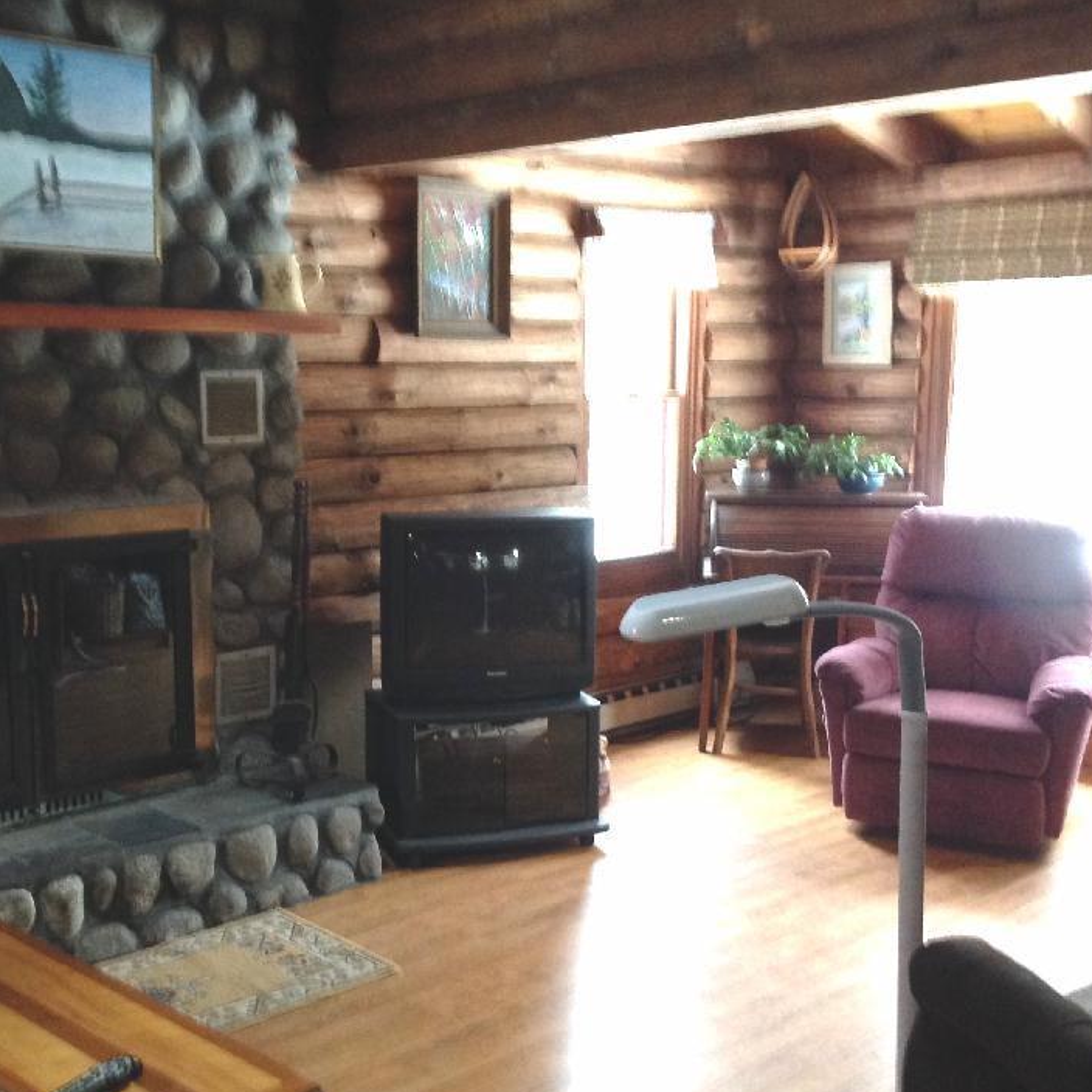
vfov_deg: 37.5
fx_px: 1606
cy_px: 593
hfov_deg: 37.5
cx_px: 493
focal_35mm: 45
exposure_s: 1/15
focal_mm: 4.28
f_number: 2.4
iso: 250
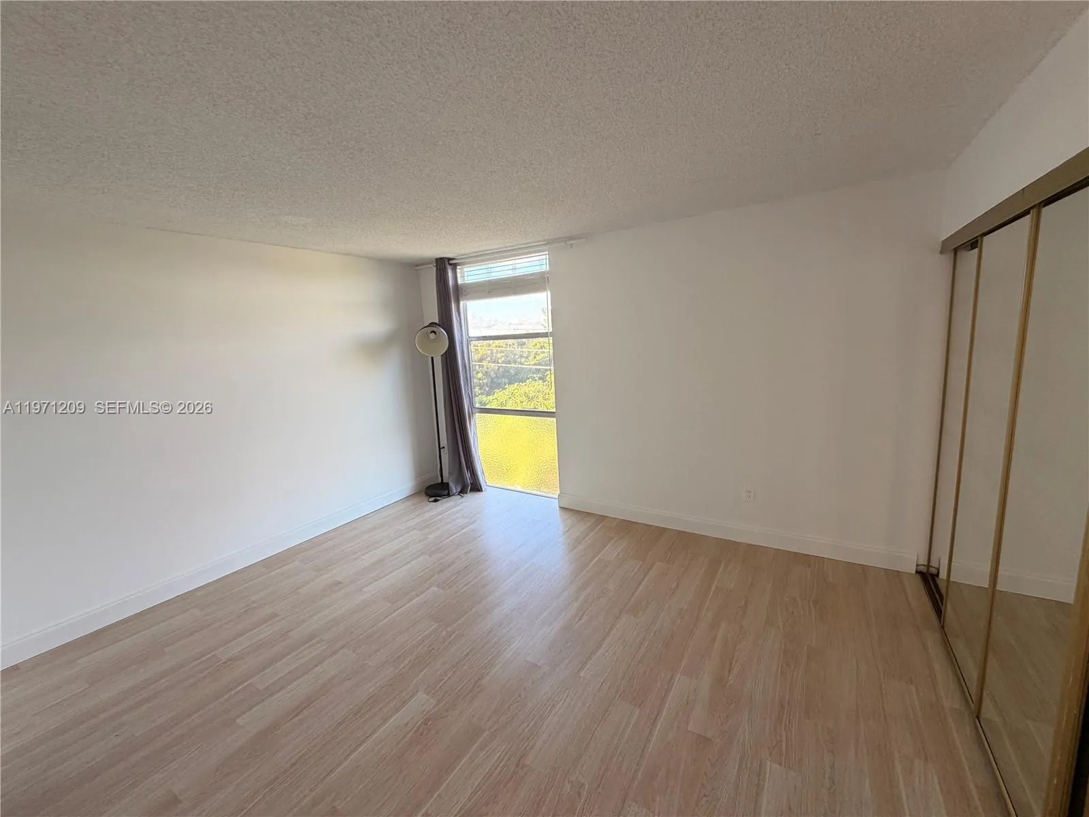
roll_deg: +3.4
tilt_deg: -9.4
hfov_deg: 102.1
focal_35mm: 14
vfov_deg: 85.7
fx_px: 440
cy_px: 408
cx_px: 544
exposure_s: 1/121
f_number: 2.2
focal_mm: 2.22
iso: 100
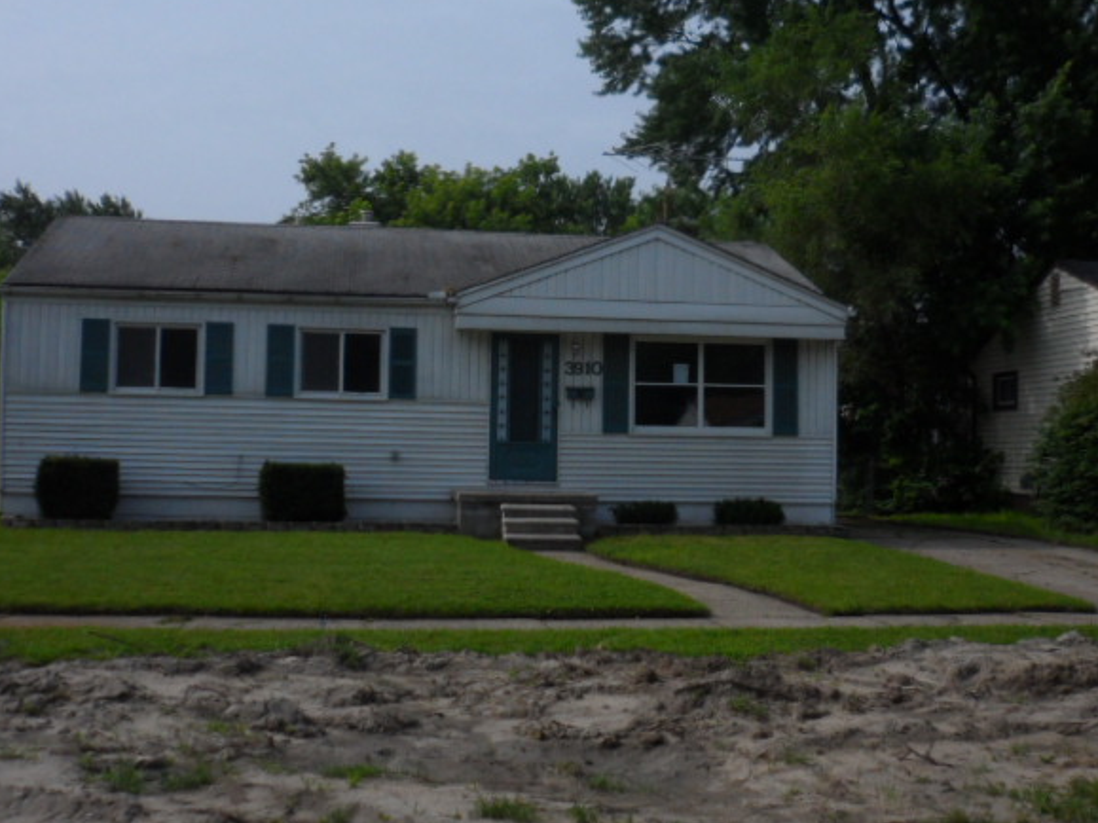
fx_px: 1459
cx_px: 586
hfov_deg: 41.2
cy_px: 383
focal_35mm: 46
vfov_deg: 31.5
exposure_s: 1/1000
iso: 80
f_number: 3.3
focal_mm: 4.9
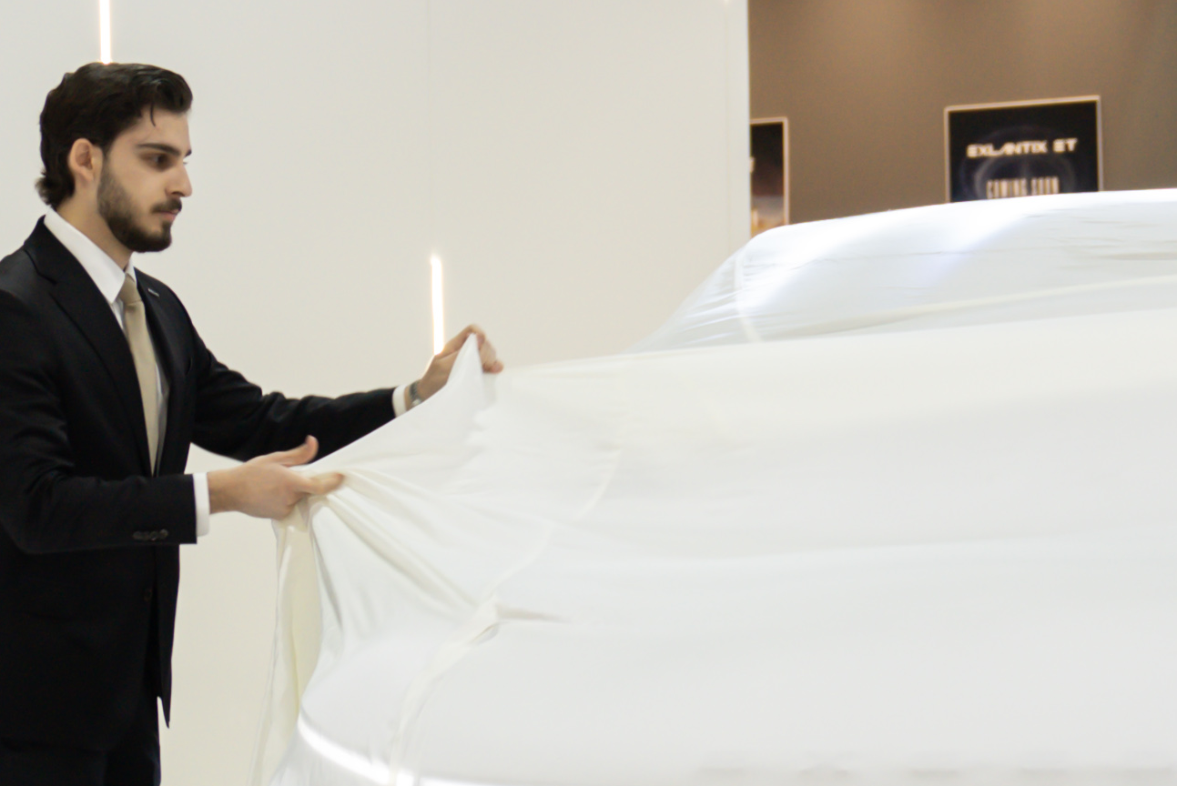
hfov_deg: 14.4
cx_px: 1079
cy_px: 501
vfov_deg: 9.7
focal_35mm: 141
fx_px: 4613
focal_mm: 43
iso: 1000
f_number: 2.8
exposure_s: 1/100
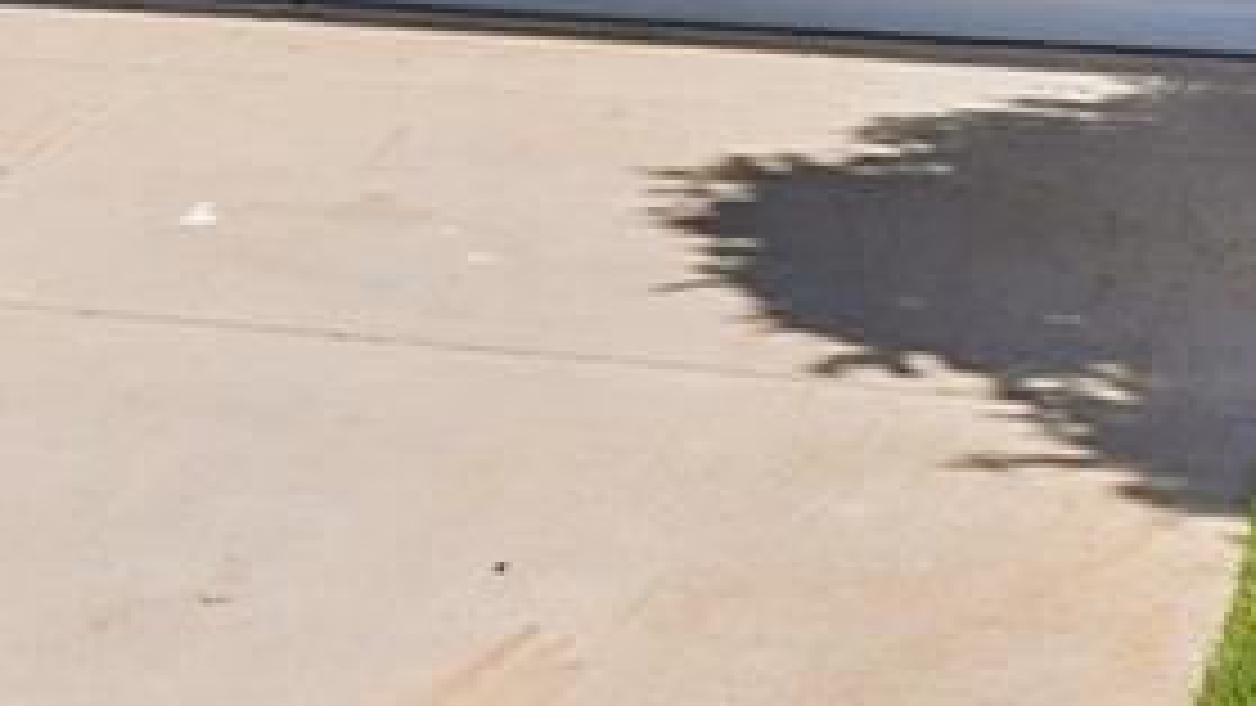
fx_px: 4197
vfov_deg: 8.9
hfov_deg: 15.0
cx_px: -936
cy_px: -854
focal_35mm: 126
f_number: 8
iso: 100
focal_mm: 14
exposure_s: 1/350
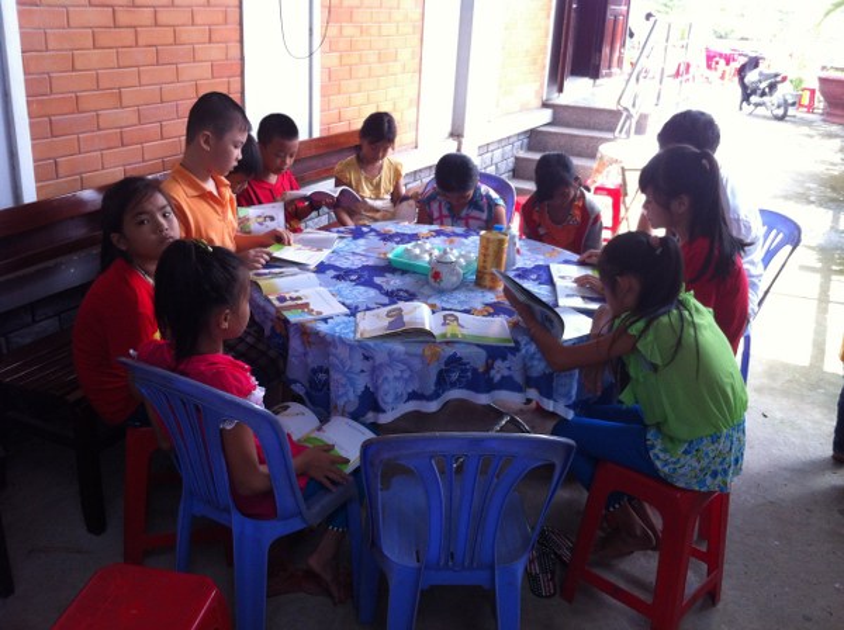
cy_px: 315
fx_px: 852
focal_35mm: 35
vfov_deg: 40.6
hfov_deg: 52.7
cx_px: 422
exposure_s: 1/120
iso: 125
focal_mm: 3.85
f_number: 2.8
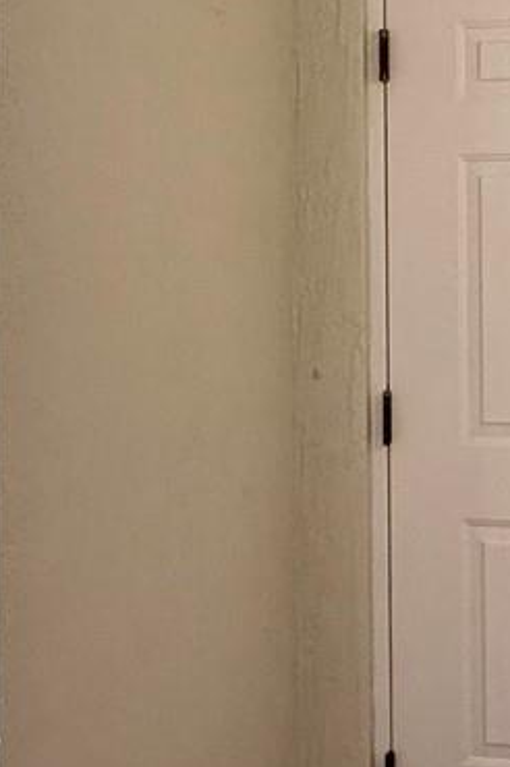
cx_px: 391
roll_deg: +1.0
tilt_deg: +0.1
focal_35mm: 63
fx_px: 1341
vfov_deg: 31.5
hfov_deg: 21.3
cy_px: 210
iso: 250
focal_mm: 2.22
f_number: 2.2
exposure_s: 1/99
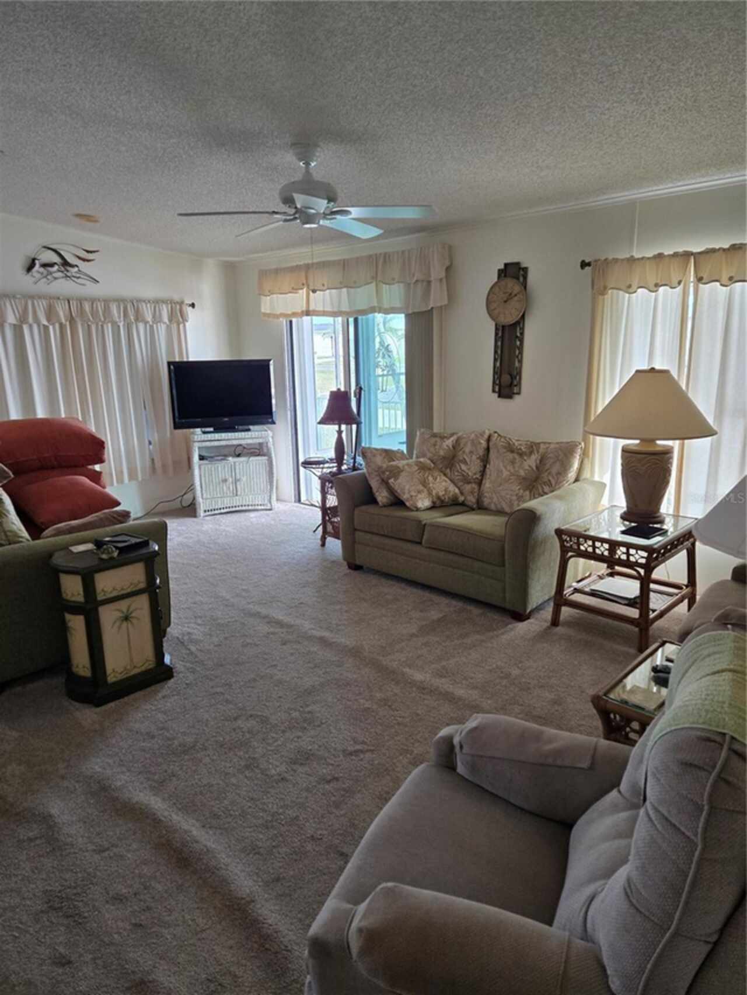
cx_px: 374
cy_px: 498
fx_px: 662
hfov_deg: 58.9
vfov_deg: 73.9
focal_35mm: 23
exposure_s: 1/120
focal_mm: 5.4
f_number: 1.8
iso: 250
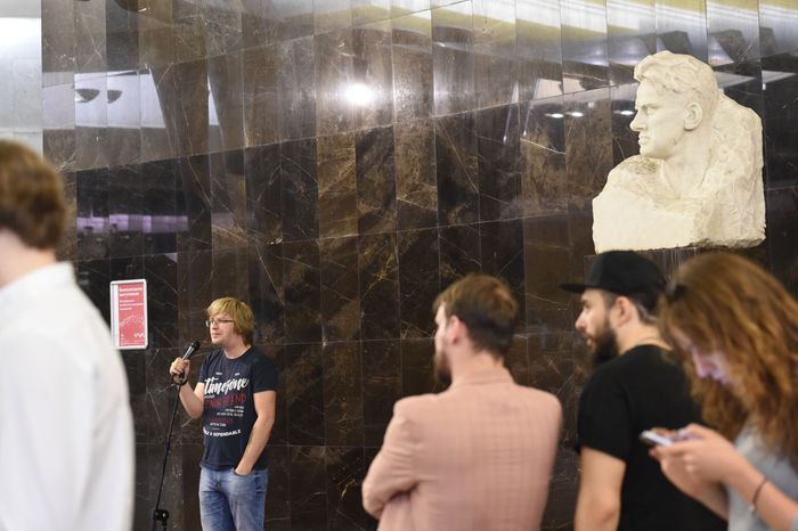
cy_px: 266
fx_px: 1551
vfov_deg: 19.4
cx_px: 399
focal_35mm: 70
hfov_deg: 28.9
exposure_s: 1/125
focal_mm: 70
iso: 8000
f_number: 3.5
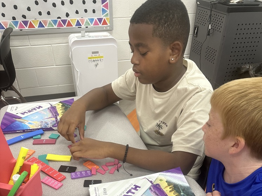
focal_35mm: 33
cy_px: 174
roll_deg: -1.9
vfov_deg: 40.0
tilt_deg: -40.8
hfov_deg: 55.3
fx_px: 250
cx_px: 135
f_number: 1.78
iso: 200
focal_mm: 6.86
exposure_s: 1/120
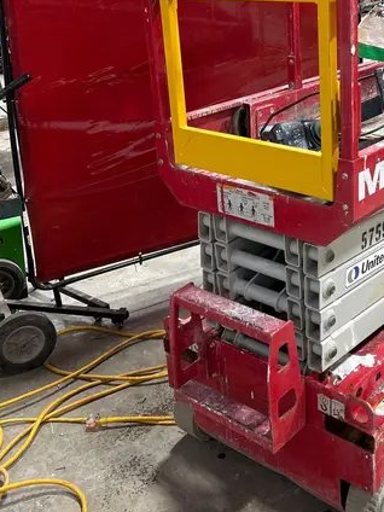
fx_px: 666
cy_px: 131
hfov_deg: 31.1
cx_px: 326
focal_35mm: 45
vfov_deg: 40.9
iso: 160
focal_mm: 5.7
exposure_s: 1/60
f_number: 1.5
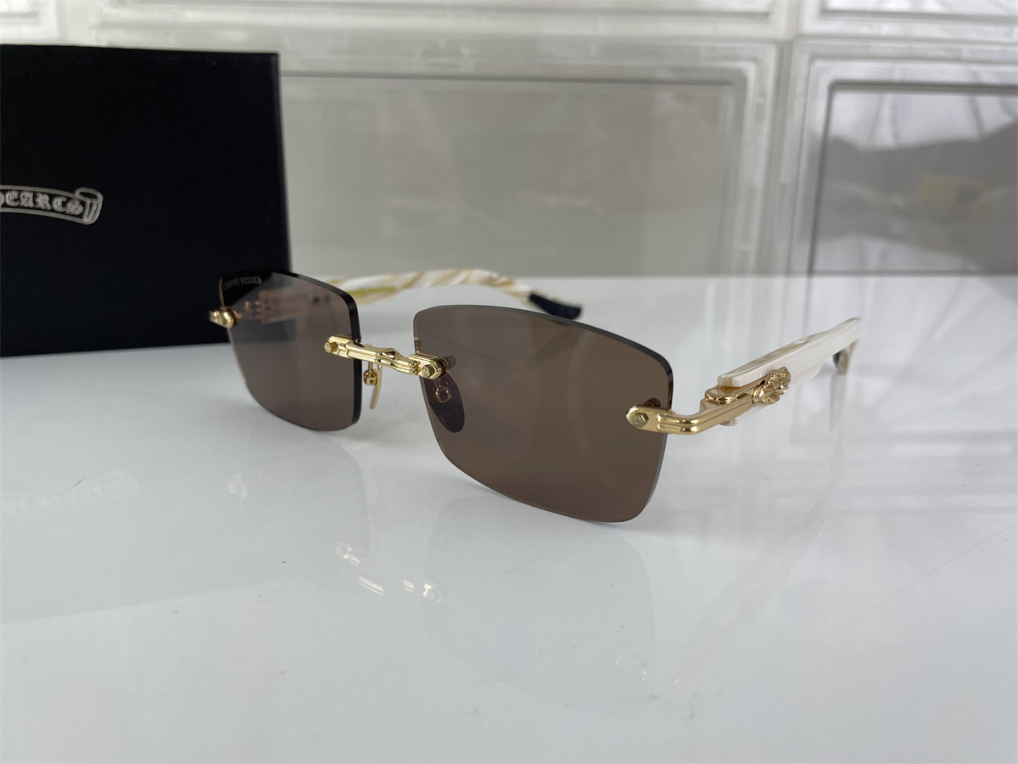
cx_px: 509
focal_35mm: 26
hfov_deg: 67.3
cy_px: 382
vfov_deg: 53.1
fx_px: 765
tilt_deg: -16.5
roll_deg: -0.3
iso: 32
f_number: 1.6
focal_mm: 4.2
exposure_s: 1/262
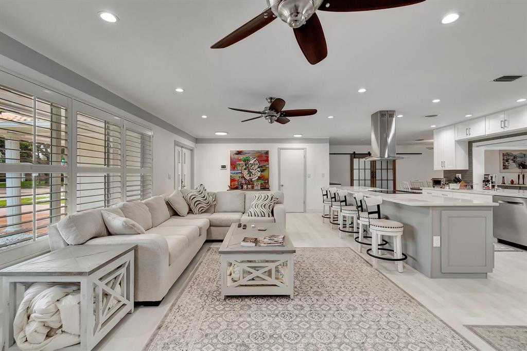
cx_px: 264
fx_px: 220
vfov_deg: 77.3
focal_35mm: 15
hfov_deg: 100.4
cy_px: 176
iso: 1000
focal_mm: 10
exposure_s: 1/30
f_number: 8
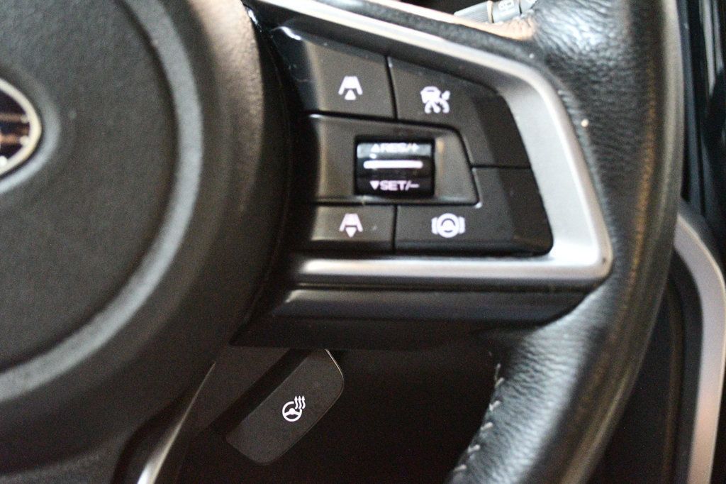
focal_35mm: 48
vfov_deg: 28.1
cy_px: 242
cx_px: 363
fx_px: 968
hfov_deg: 41.1
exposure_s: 1/20
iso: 12800
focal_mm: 32
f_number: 4.8
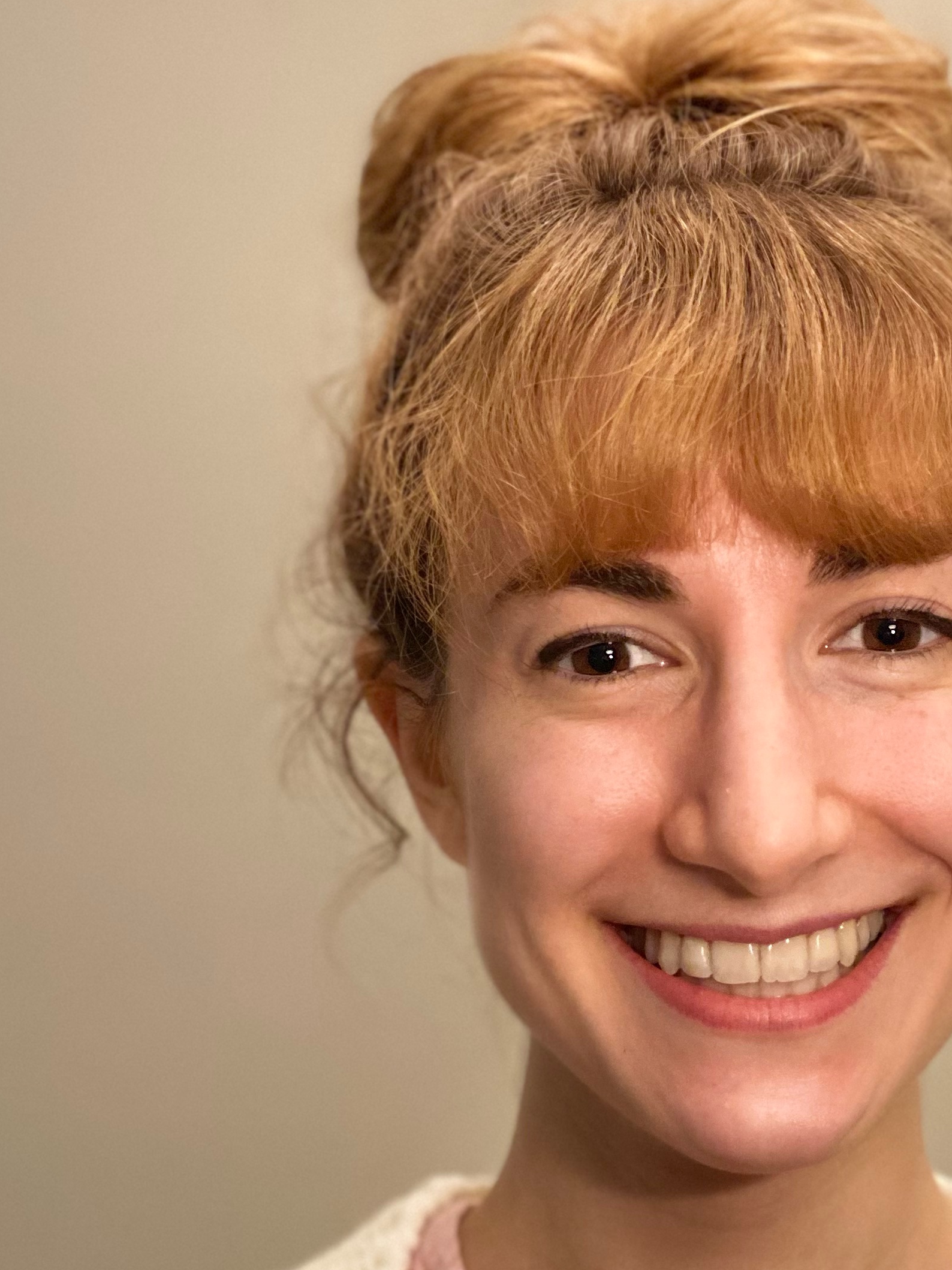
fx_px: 3631
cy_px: 758
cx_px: 689
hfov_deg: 14.9
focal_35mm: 99
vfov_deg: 19.8
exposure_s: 1/40
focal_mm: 6
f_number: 2
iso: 320
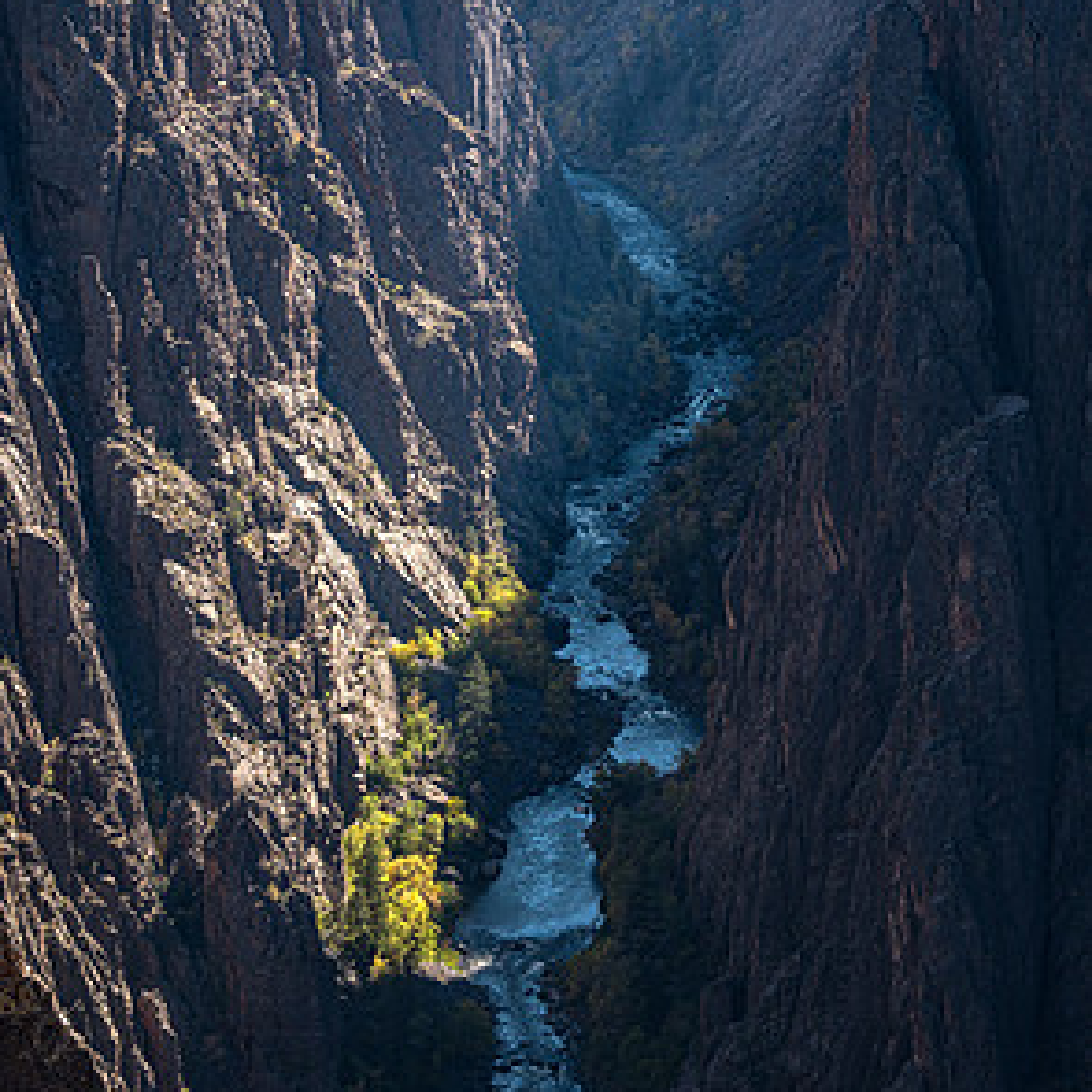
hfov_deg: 12.8
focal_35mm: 136
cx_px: 542
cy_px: 515
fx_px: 4854
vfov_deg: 12.8
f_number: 11
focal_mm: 105
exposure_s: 1/200
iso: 200
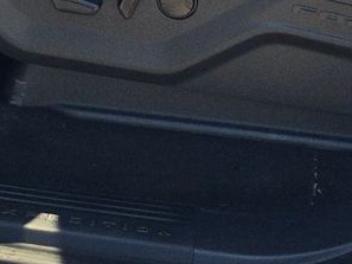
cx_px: 153
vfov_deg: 10.2
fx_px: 1261
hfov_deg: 15.9
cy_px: -388
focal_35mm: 124
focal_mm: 6.5
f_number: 1.4
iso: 63
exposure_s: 1/3264
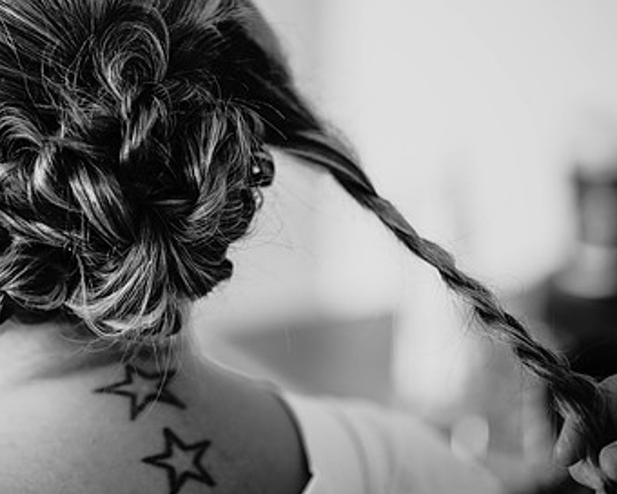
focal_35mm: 136
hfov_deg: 14.1
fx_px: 2483
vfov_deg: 11.3
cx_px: 127
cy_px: 170
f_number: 2
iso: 400
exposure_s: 1/320
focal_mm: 85
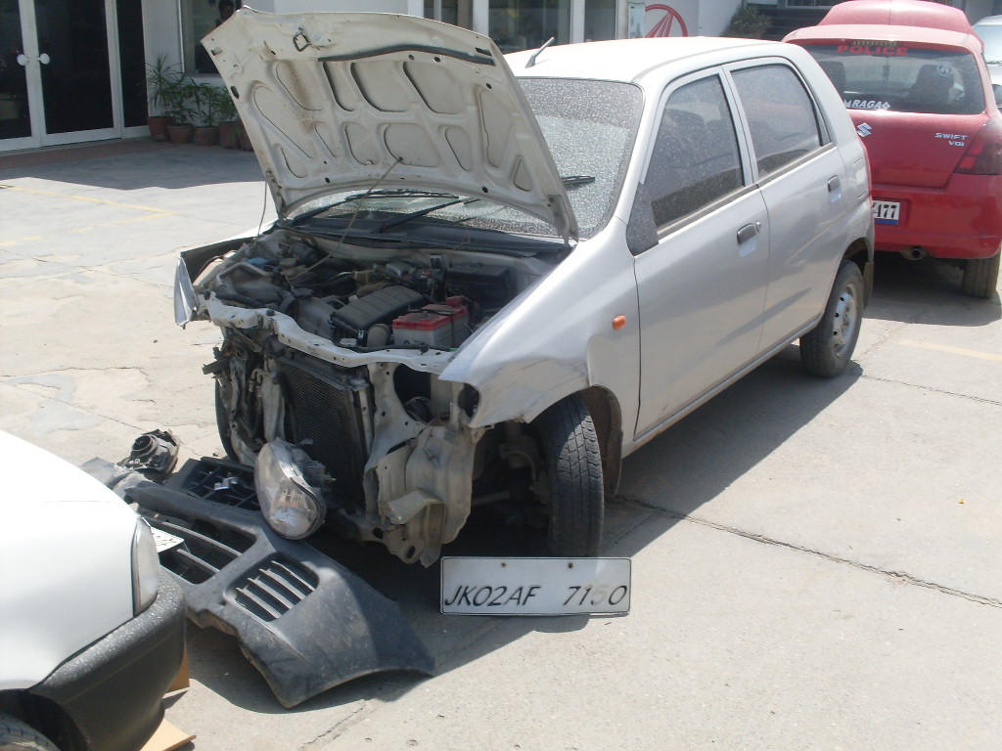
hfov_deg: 49.0
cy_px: 376
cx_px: 501
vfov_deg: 37.7
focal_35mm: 38
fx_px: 1100
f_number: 8.4
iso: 80
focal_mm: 6.3
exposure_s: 1/180
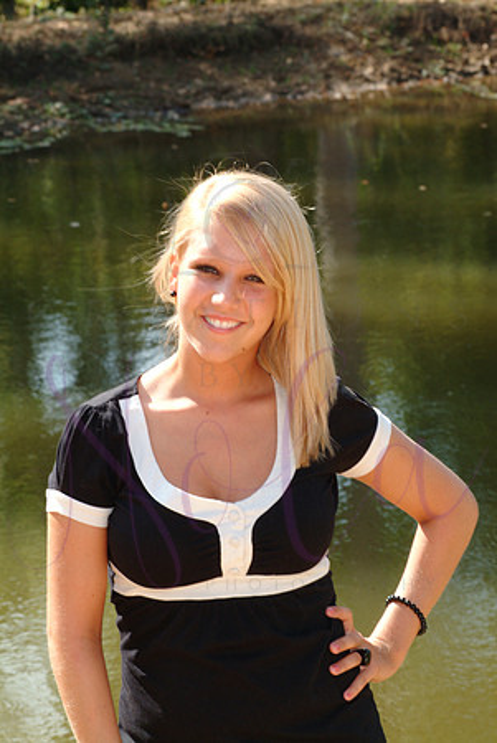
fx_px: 3254
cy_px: 372
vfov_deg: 13.0
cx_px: 248
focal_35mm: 158
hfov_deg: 8.7
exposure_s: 1/125
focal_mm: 105
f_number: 13
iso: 400
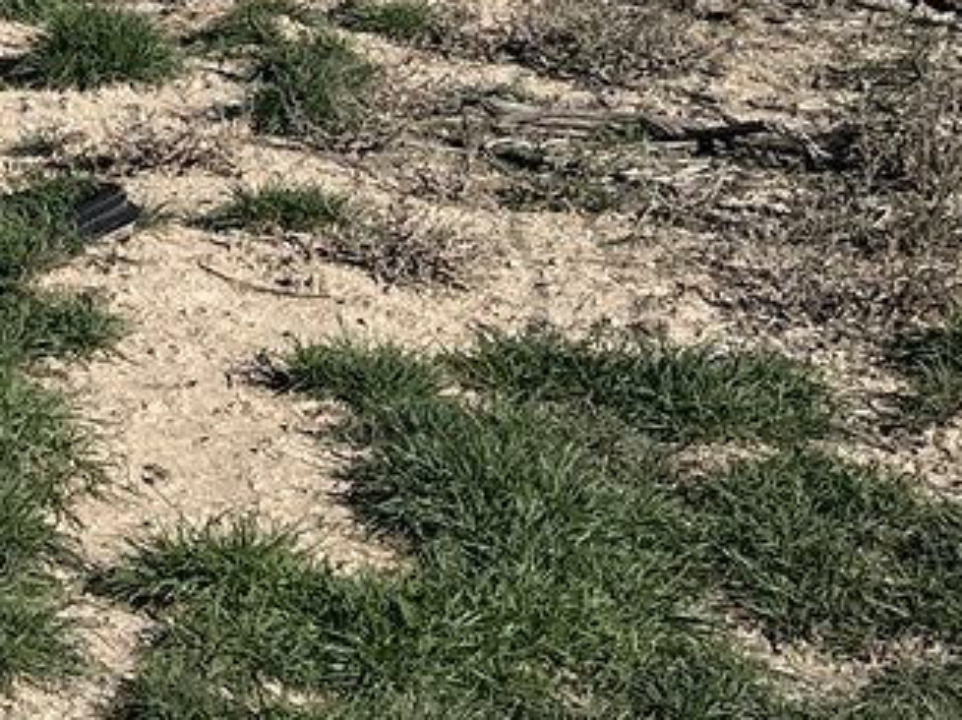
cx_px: -1384
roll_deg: -0.3
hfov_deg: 11.0
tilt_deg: -1.5
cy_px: -505
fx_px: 4193
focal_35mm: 151
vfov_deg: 9.4
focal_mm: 6.86
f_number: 1.78
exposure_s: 1/7042
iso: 80
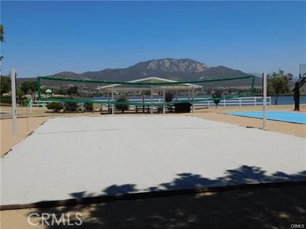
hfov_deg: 46.8
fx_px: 353
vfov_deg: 35.9
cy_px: 114
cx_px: 153
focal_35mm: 40
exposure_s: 1/800
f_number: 7.2
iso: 125
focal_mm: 7.1
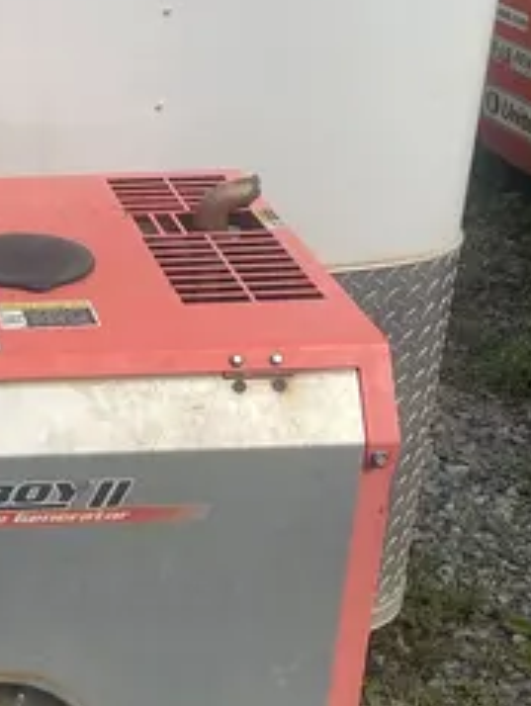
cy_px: 423
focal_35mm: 80
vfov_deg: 24.4
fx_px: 1633
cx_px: -202
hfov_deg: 17.1
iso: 32
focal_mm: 4.2
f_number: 1.6
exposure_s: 1/4831
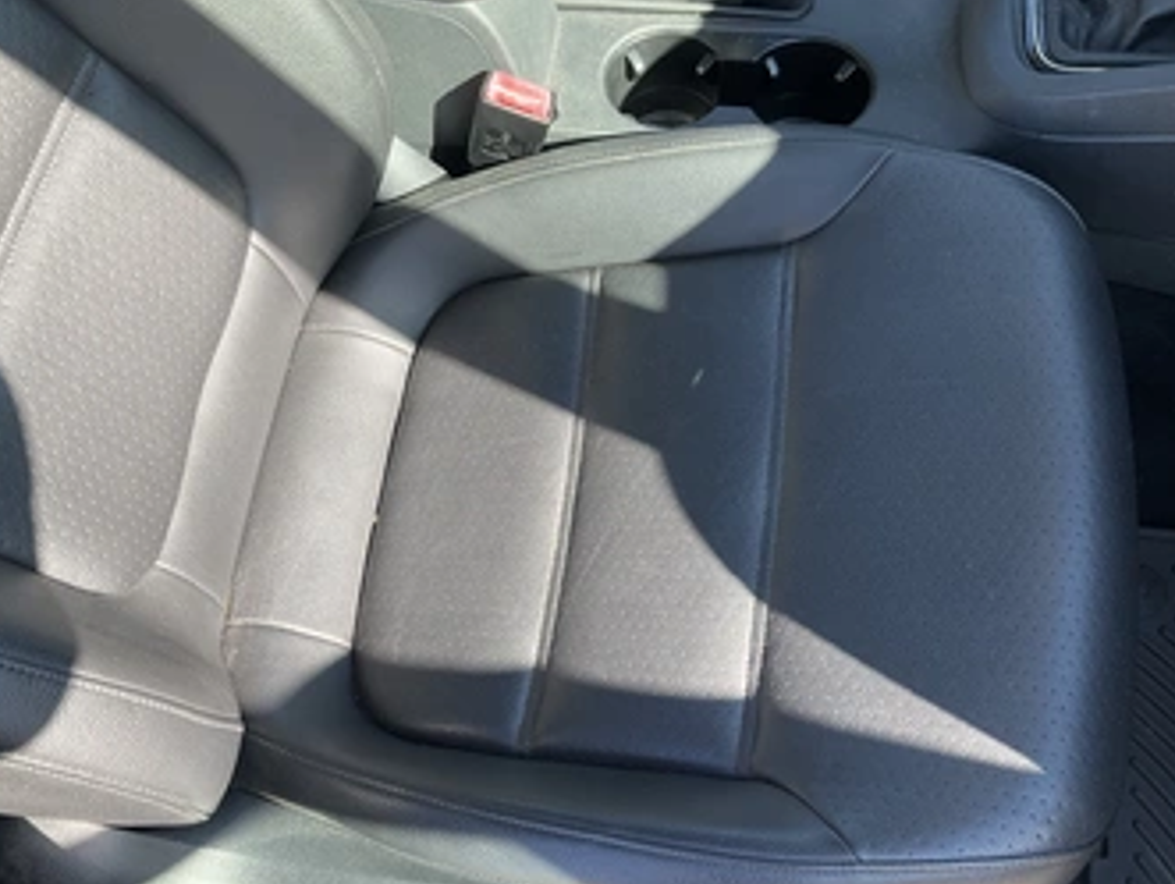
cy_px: 518
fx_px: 1189
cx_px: 572
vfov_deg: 40.6
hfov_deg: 52.6
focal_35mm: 35
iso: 25
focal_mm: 3
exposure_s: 1/143
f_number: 1.8
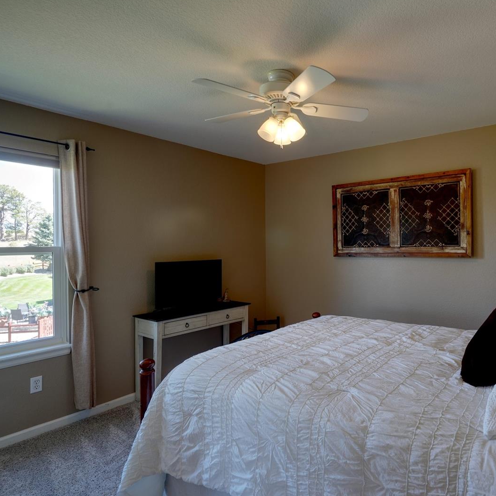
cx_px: 338
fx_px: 357
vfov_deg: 69.6
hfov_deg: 67.4
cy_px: 245
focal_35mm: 22
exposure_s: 1/13
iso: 400
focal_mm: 17
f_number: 8
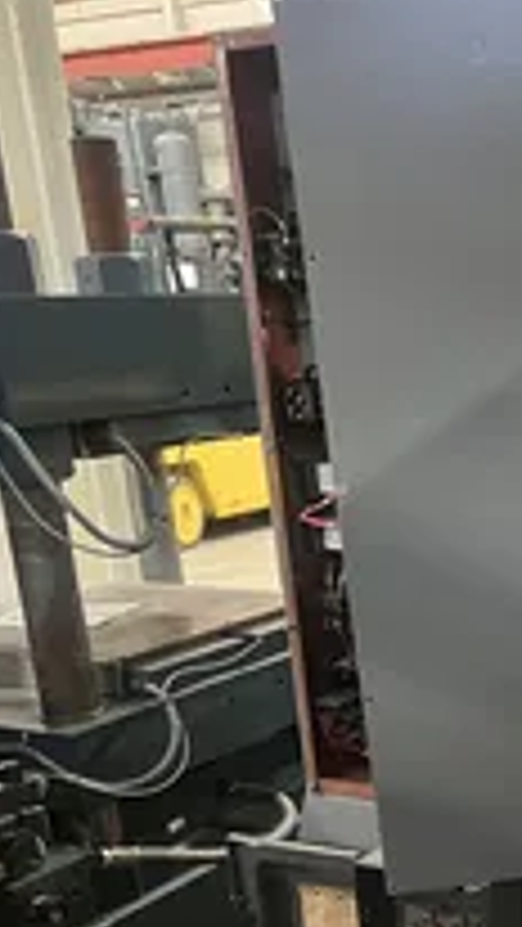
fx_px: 1352
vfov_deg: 36.2
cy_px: 778
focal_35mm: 55
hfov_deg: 20.3
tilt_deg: -19.1
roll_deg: +3.0
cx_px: 639
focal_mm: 5.7
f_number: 1.5
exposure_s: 1/60
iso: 320
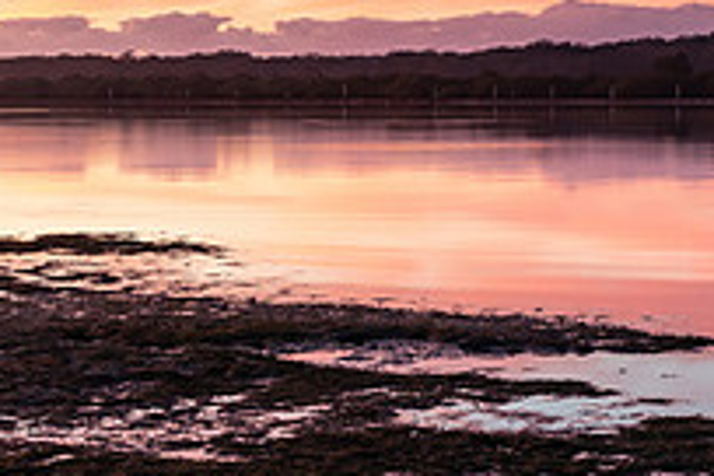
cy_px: -79
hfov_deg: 18.2
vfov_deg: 12.4
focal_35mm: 108
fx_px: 2142
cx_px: 784
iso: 200
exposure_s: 1/1.25
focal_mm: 25
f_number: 7.1
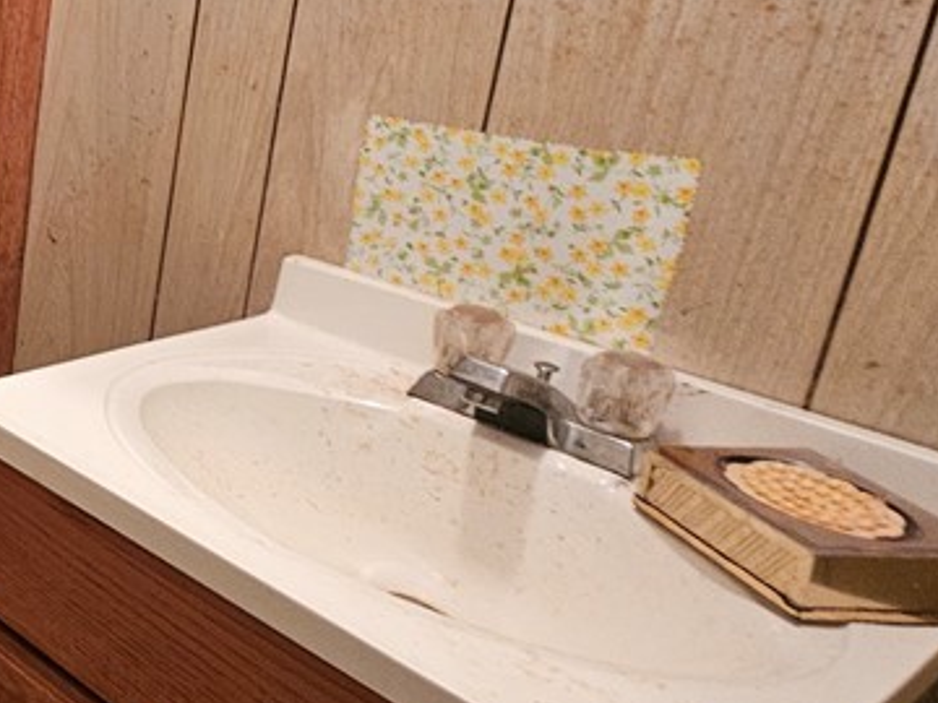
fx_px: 1003
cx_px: -287
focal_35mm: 37
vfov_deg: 38.0
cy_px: 200
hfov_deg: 34.7
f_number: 2.2
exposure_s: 1/24
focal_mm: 2.2
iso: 640
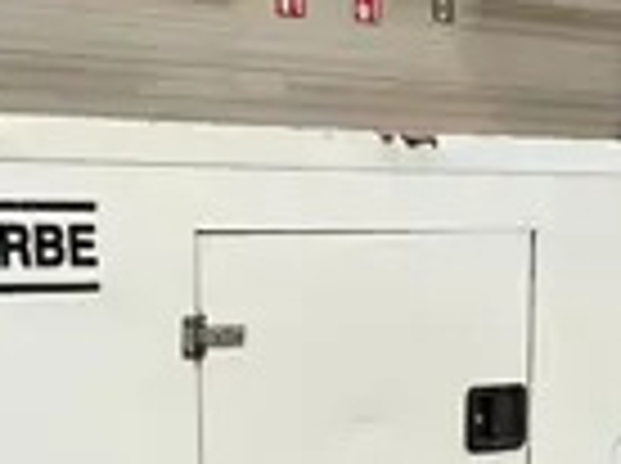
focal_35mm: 101
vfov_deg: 13.6
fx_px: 1809
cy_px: 721
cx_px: 122
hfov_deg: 19.3
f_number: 1.8
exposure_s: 1/60
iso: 125
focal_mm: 3
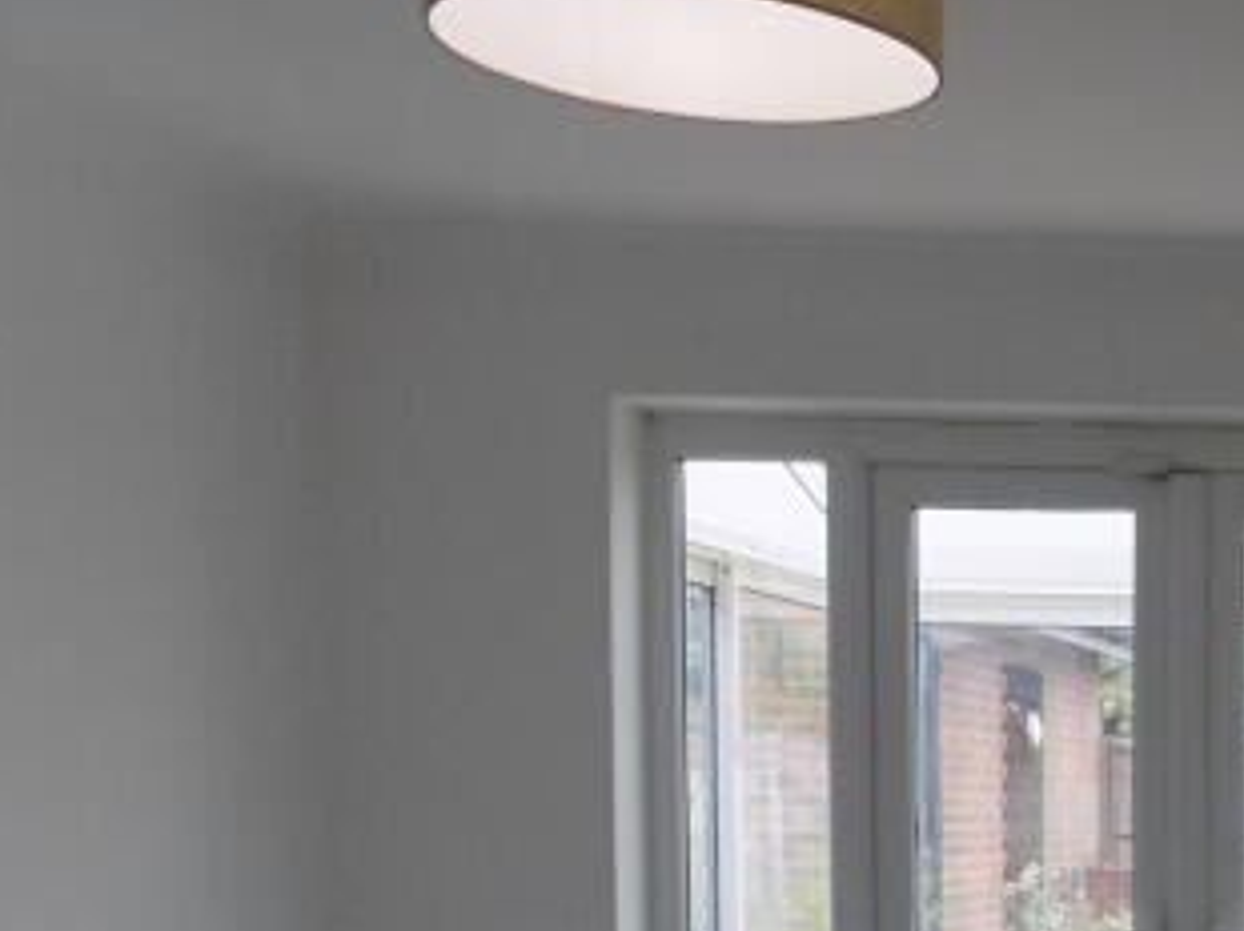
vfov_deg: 18.3
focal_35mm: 76
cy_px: 1124
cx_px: 1842
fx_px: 2729
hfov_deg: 21.7
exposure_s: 1/80
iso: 80
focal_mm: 4
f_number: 3.1
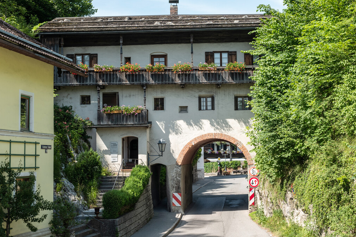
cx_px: 191
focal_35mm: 59
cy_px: 112
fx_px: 583
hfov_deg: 33.9
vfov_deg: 23.0
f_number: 2.8
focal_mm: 50
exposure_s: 1/1250
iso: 200
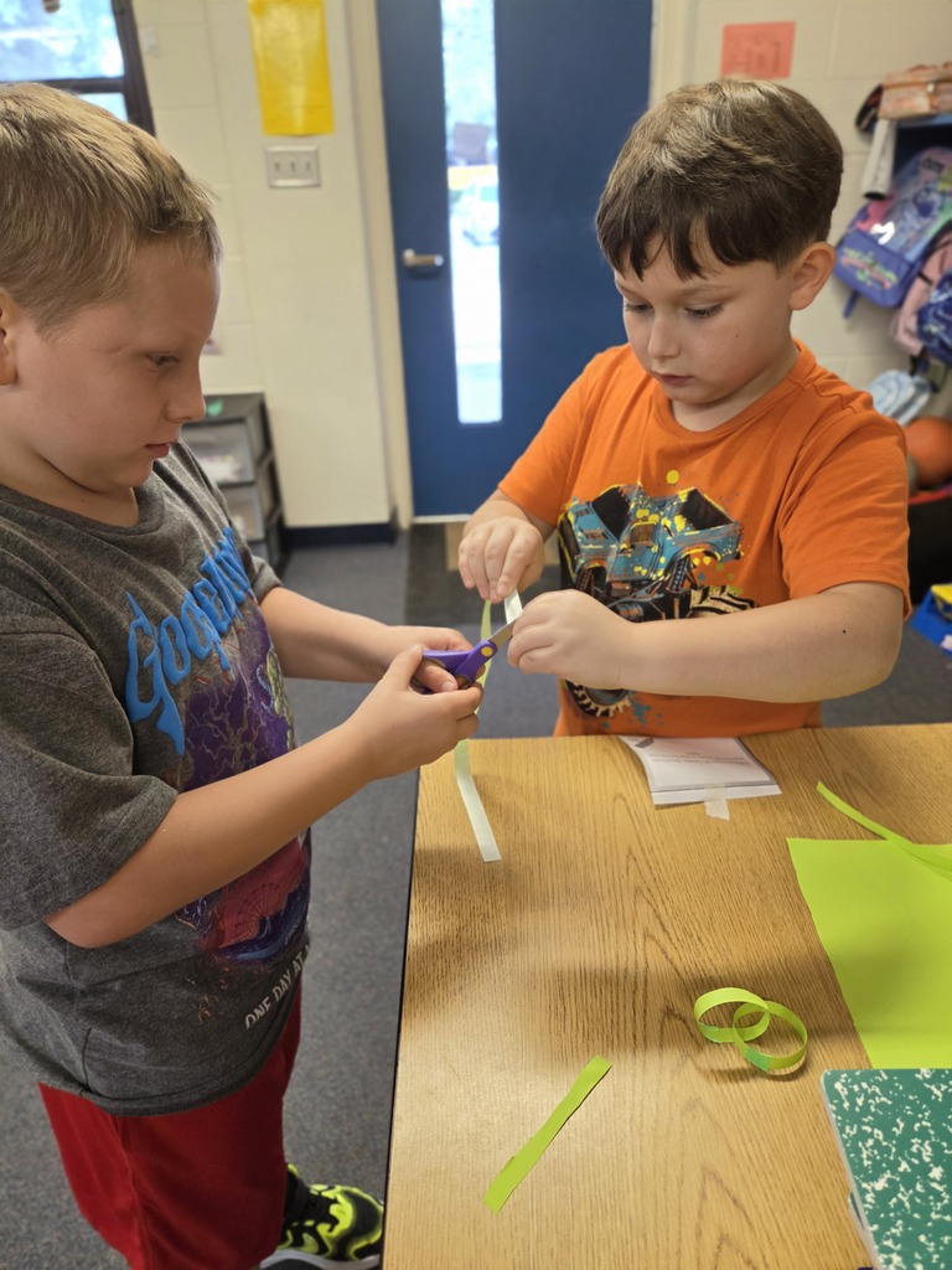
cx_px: 476
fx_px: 843
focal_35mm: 23
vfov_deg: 73.9
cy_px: 635
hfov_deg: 58.9
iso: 250
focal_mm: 5.4
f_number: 1.8
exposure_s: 1/120
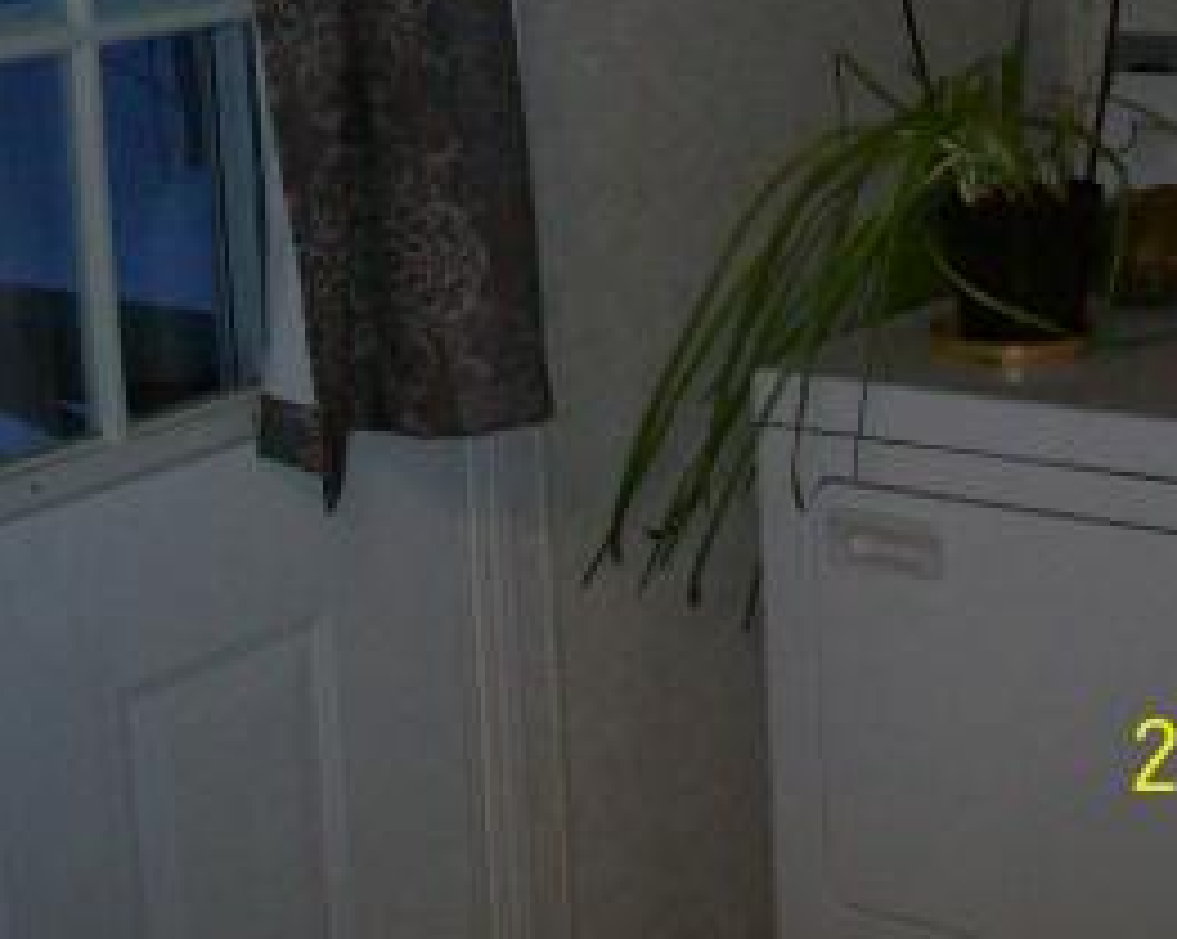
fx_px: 2714
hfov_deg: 24.4
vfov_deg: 19.1
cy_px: 13
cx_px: 436
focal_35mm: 78
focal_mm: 6
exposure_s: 1/64
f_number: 2.7
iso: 200
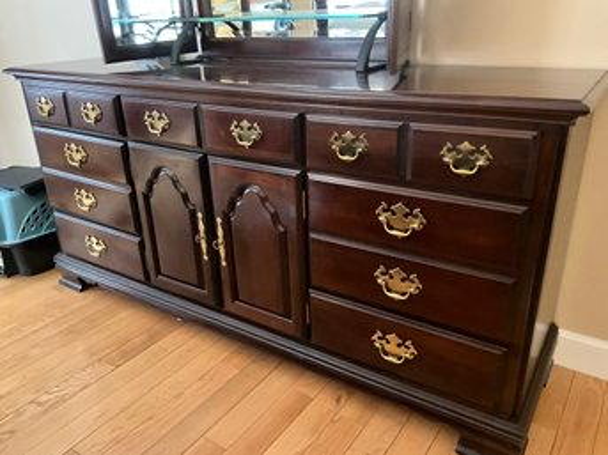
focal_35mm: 29
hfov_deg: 61.7
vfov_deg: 48.2
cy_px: 228
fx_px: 509
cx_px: 304
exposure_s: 1/27
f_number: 1.8
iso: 640
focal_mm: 3
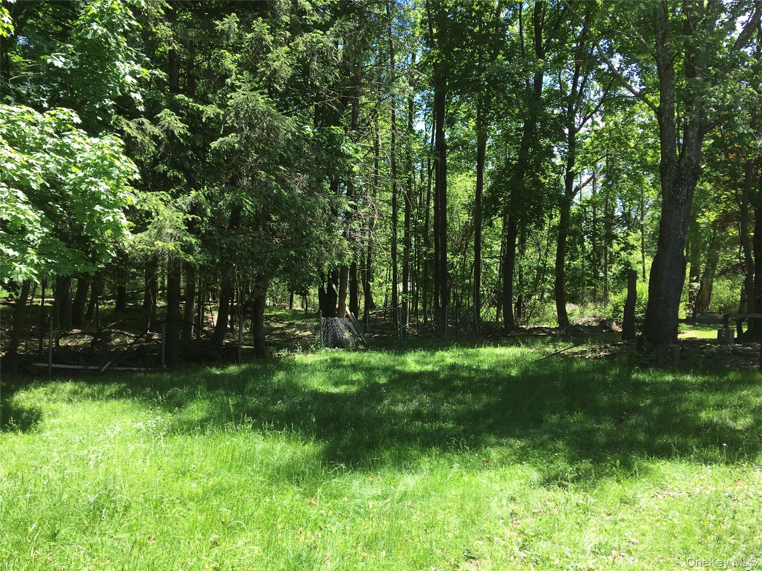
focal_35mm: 29
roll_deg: +0.7
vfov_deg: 48.2
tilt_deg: -3.3
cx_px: 381
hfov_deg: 61.7
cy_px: 286
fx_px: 638
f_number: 2.2
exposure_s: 1/295
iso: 25
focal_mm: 4.15
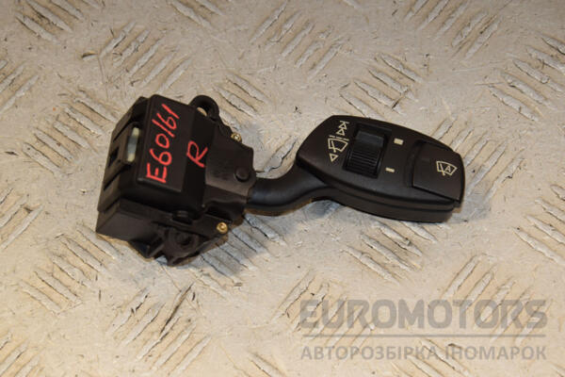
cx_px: 282
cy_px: 188
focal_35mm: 99
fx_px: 1554
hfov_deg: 20.6
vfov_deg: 13.8
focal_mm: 66
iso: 800
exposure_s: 1/200
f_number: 8
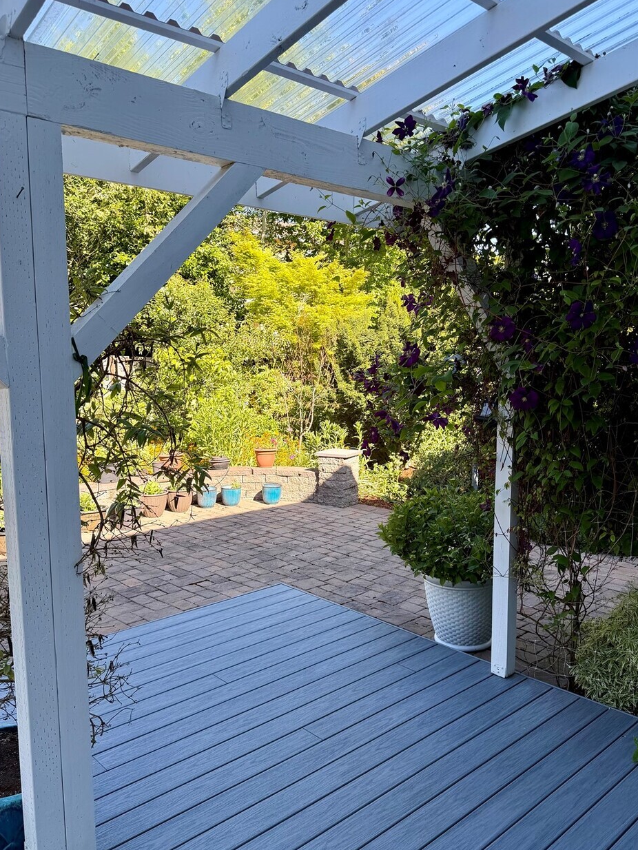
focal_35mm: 28
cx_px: 311
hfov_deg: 49.8
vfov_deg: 63.4
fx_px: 688
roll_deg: +0.1
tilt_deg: -7.1
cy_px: 442
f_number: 1.78
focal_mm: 6.76
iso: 80
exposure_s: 1/708
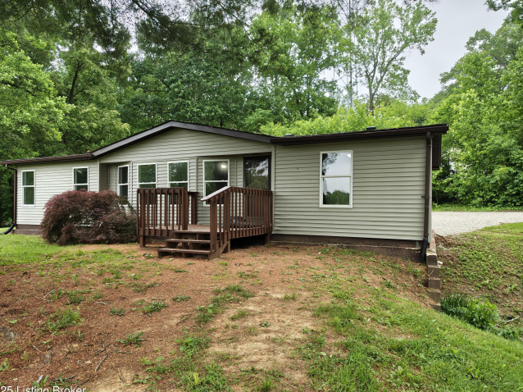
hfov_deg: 73.9
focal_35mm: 23
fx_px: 347
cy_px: 204
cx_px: 251
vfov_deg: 58.8
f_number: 1.8
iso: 334
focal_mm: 5.41
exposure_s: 1/120
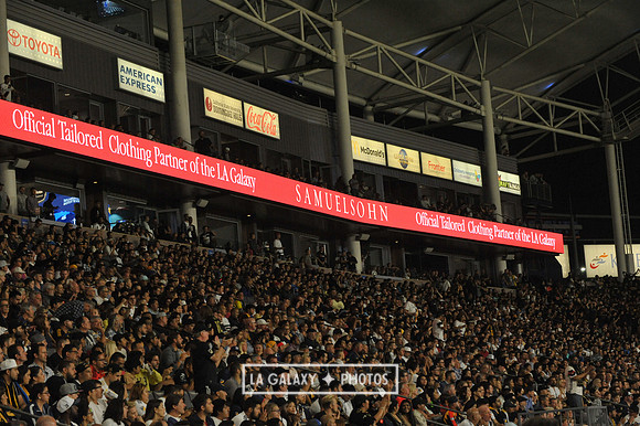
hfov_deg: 20.0
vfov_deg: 13.4
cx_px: 320
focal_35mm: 102
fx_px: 1812
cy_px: 213
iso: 3200
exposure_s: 1/250
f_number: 8
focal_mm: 102
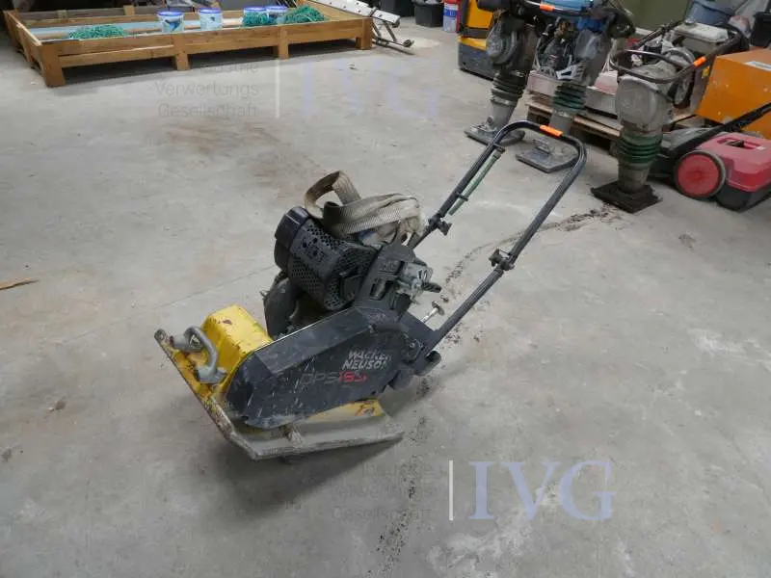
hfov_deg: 71.6
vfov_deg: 56.8
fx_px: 535
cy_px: 289
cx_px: 386
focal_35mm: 24
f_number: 3.3
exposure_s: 1/60
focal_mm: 4.3
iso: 125
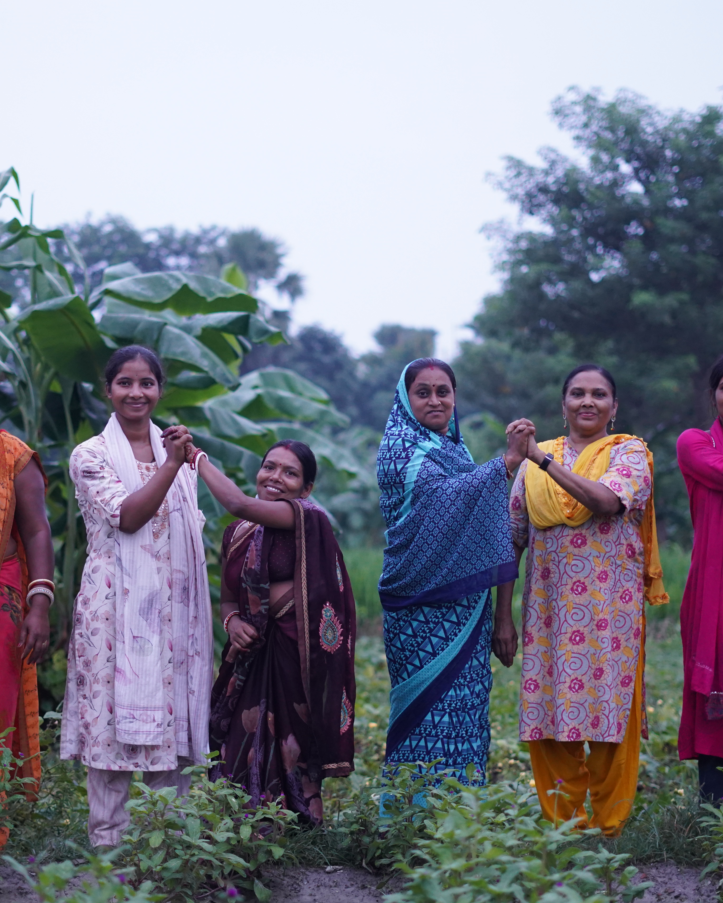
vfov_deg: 25.7
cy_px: 455
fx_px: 1979
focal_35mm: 74
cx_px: 295
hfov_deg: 20.7
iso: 2500
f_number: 1.8
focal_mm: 50
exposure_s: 1/125
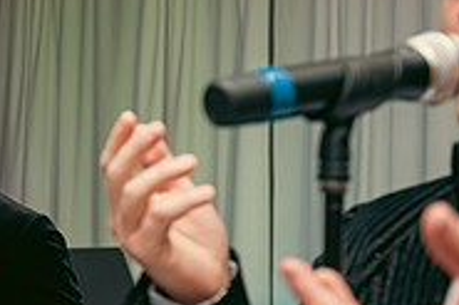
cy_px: 190
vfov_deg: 12.1
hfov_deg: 16.9
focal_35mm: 113
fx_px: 1439
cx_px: -159
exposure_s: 1/160
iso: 800
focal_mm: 36
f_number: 3.5
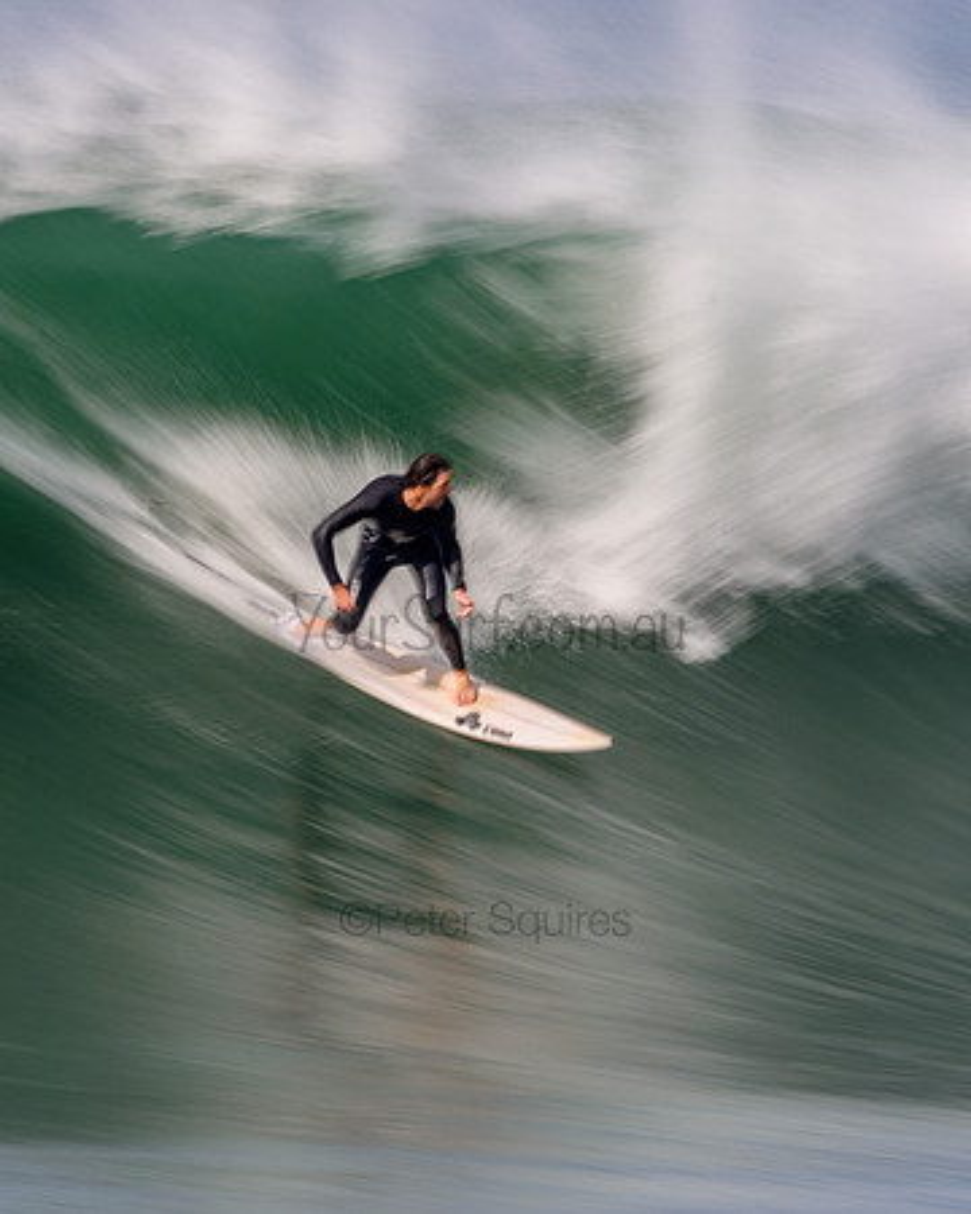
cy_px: 626
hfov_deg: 1.4
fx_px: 39139
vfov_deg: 1.8
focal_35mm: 1090
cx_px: 571
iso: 100
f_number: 18
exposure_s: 1/20
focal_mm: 500
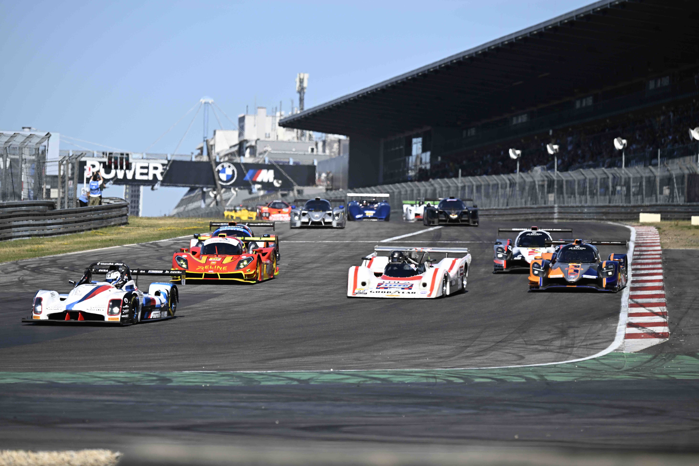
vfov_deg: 4.9
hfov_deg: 7.4
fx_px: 5436
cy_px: 233
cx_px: 350
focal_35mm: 280
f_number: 5.6
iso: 320
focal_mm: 280
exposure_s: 1/2000
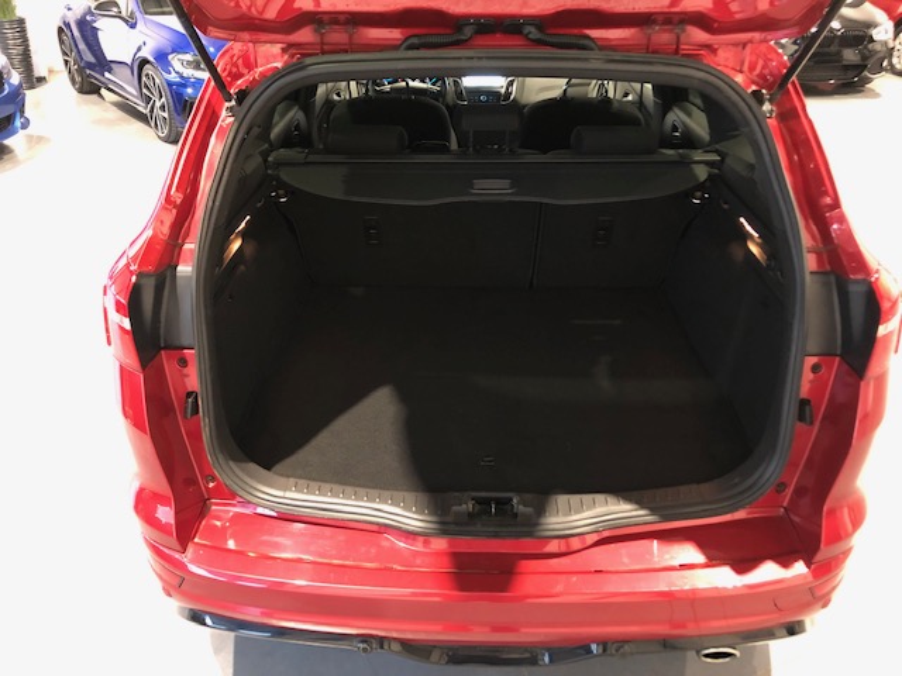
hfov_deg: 63.4
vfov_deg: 49.7
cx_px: 451
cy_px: 338
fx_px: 730
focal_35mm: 28
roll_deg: +0.4
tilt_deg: -29.0
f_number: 1.8
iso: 100
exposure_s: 1/4
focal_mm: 3.99
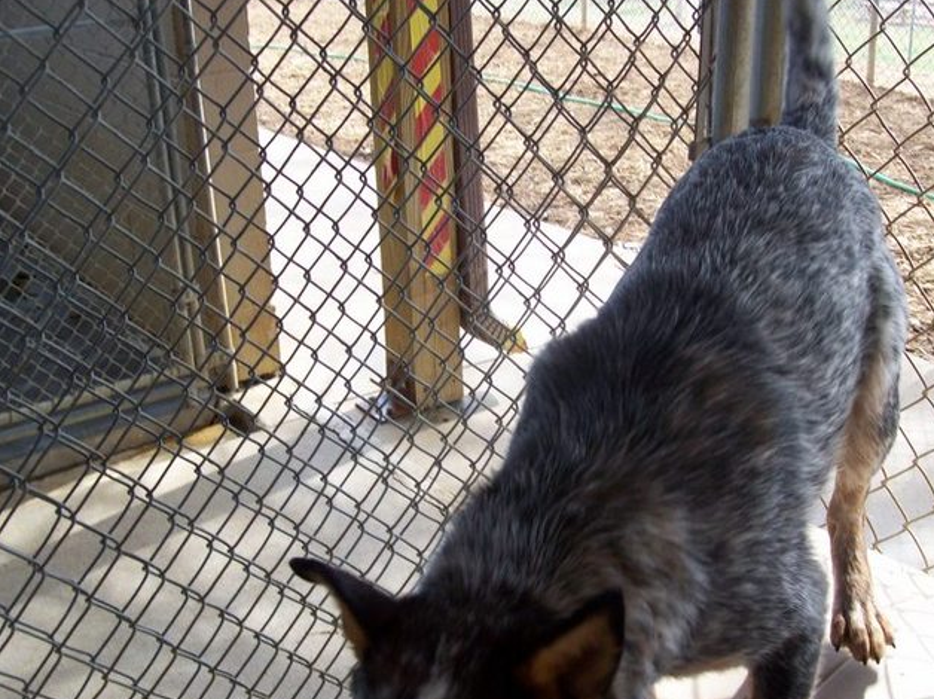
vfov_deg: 32.8
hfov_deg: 42.9
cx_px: 512
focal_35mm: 44
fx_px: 1186
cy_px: 387
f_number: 2.7
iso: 80
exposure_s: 1/168
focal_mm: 6
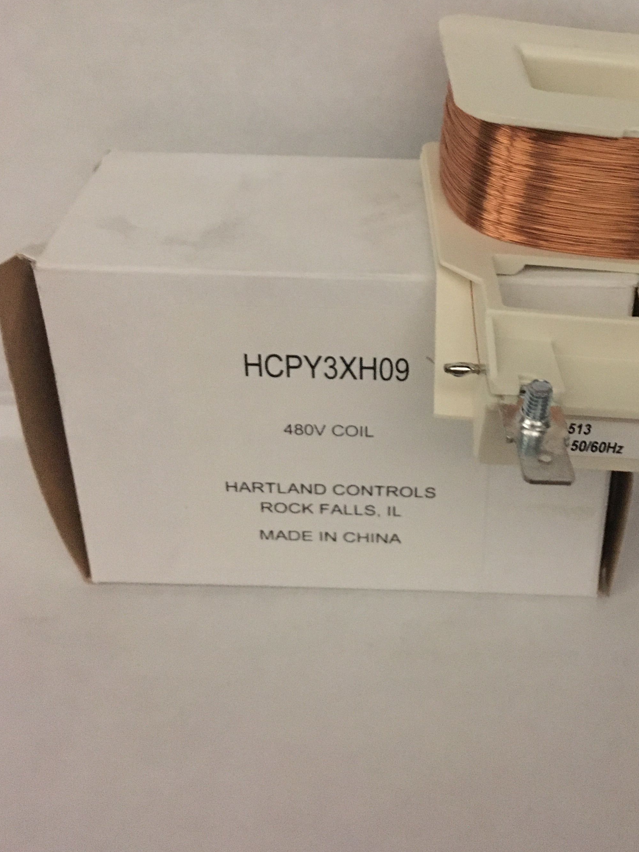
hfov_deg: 32.4
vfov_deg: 42.3
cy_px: 275
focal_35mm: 44
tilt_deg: -28.8
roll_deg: +0.9
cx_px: 458
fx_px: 1083
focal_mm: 4.15
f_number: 2.2
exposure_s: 1/15
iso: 500
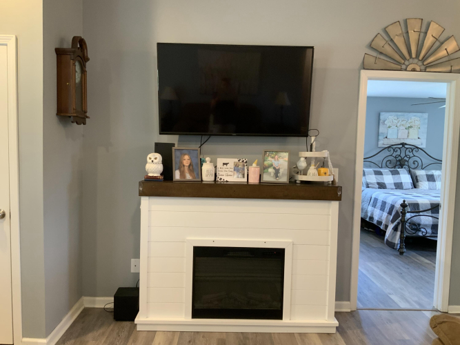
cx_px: 230
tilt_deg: -5.1
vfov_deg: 48.2
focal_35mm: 29
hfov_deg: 61.7
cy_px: 172
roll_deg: -1.2
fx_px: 385
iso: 125
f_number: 1.8
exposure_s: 1/60
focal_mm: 3
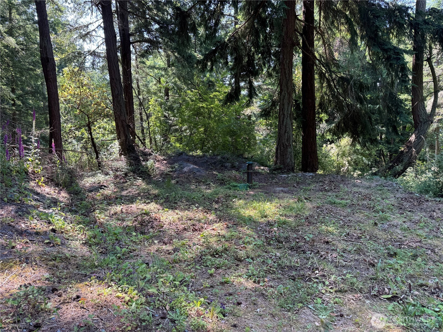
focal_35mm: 24
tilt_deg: -8.8
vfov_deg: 56.8
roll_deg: +2.3
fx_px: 307
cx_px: 222
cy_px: 166
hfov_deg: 71.6
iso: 64
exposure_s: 1/159
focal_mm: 6.76
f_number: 1.78
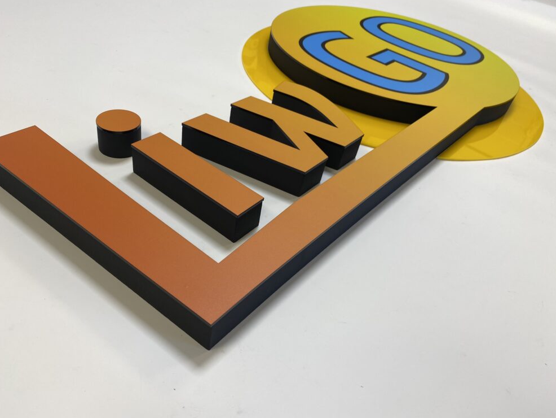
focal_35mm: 27
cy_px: 210
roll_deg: -12.5
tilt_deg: -39.2
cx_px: 275
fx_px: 434
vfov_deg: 51.4
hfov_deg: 65.3
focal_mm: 4.25
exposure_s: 1/100
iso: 50
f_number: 1.8
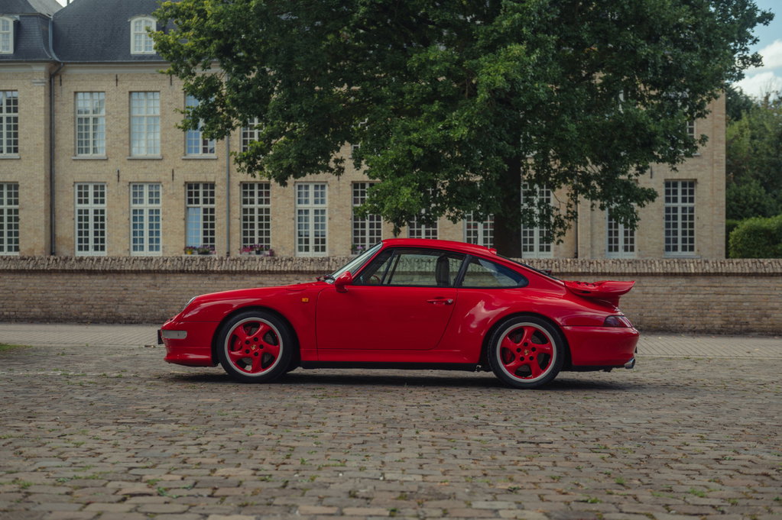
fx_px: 1194
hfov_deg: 36.3
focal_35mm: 55
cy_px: 260
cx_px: 391
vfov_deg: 24.6
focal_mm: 55
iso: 100
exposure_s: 1/160
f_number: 3.5
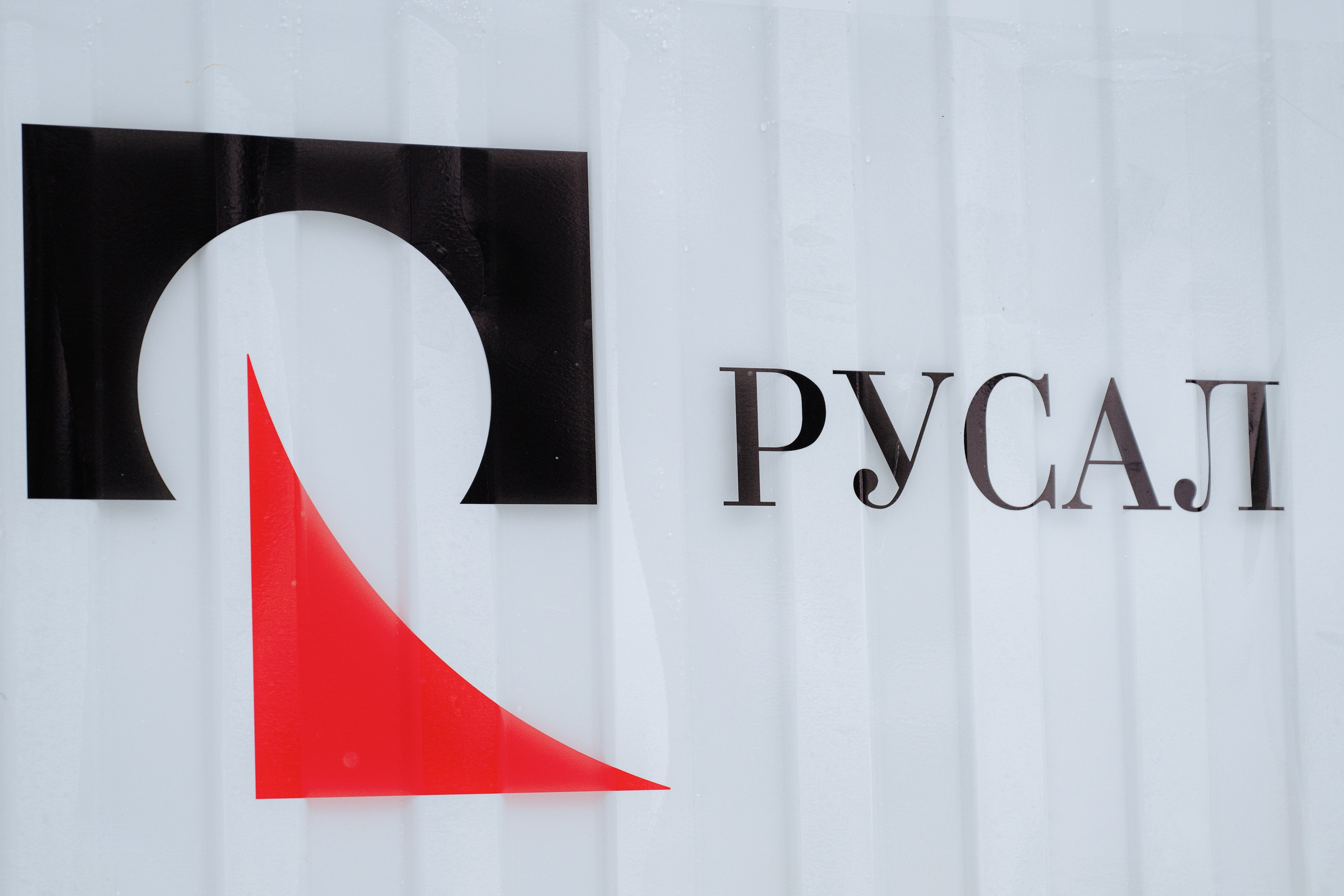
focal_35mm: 92
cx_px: 697
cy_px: 514
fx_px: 3446
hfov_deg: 22.1
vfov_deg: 14.8
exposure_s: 1/800
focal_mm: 70
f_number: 5
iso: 800
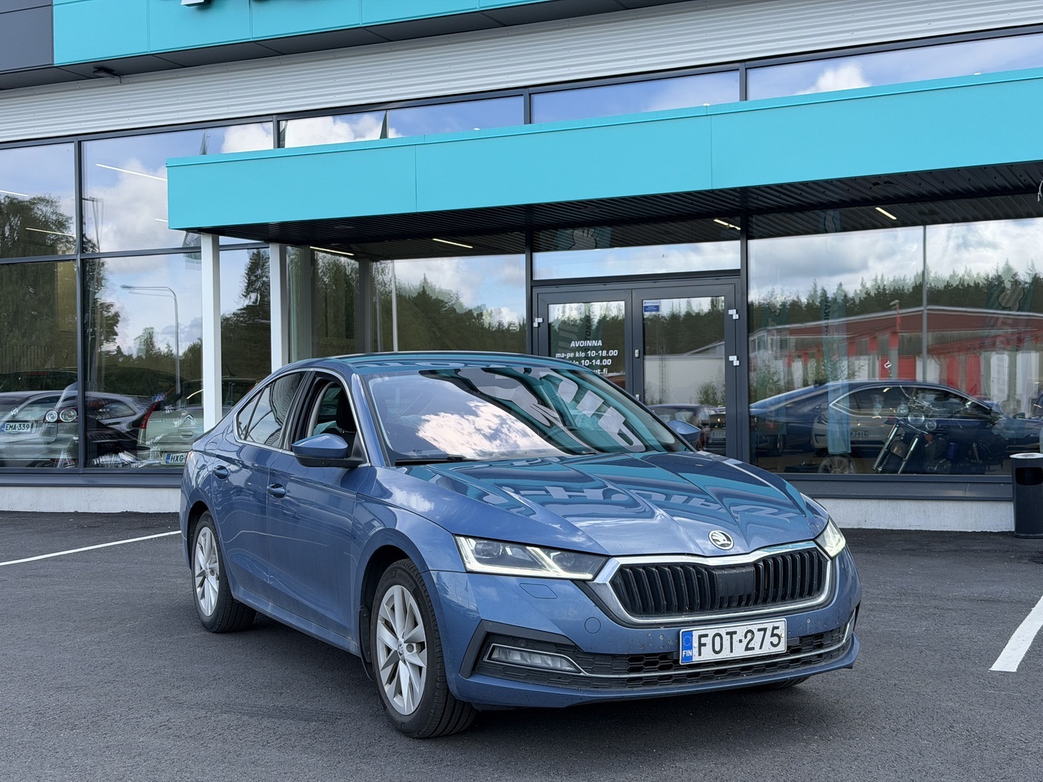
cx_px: 522
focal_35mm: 48
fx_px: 1446
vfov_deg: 30.3
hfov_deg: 39.7
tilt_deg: +0.3
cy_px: 391
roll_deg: +0.4
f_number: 1.78
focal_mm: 6.76
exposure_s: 1/1085
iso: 64
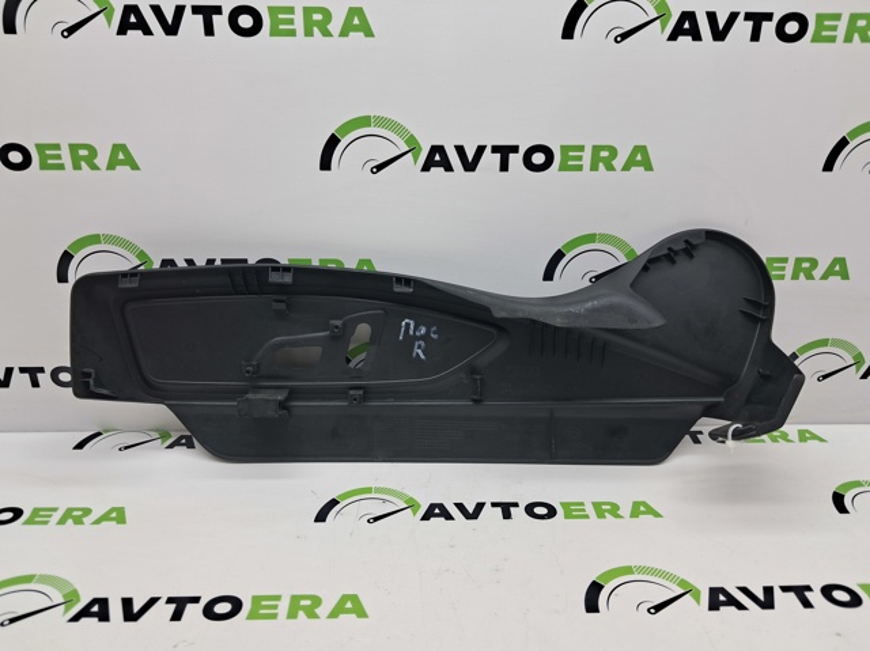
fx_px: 678
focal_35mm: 27
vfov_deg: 51.3
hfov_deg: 65.4
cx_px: 435
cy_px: 326
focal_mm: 4
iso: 50
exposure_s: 1/50
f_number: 1.8
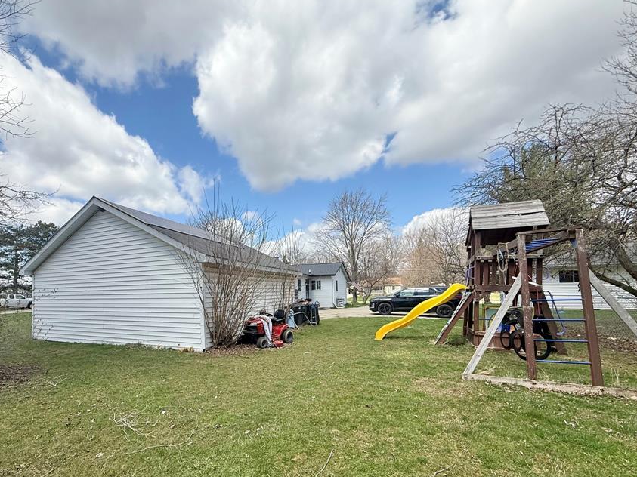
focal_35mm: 17
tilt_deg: +1.0
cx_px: 254
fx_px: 313
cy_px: 284
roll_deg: +0.3
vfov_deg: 74.0
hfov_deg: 89.8
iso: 50
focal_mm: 2.22
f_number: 2.2
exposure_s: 1/1795
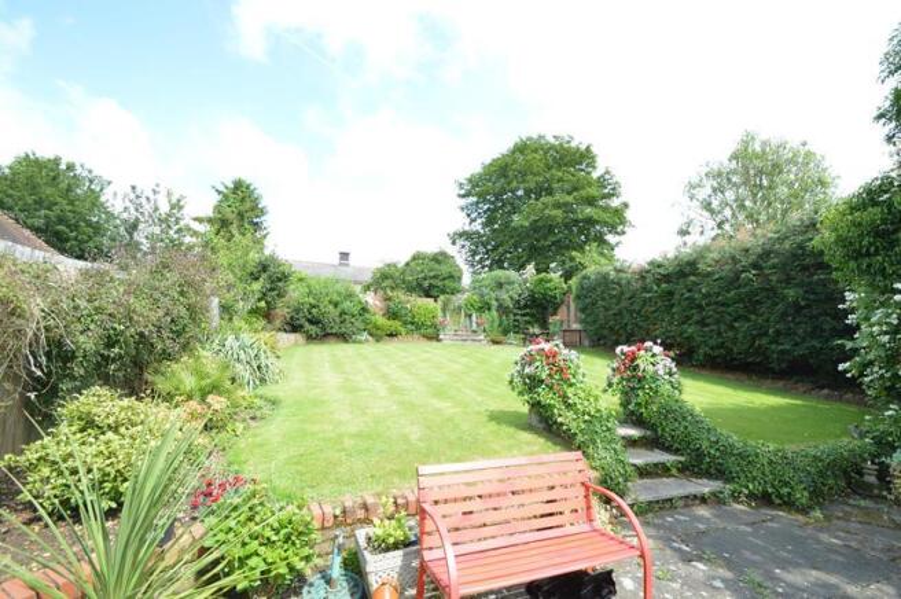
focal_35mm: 15
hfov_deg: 100.4
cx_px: 450
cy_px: 300
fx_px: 375
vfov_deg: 77.2
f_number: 5.6
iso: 100
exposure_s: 1/125
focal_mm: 10
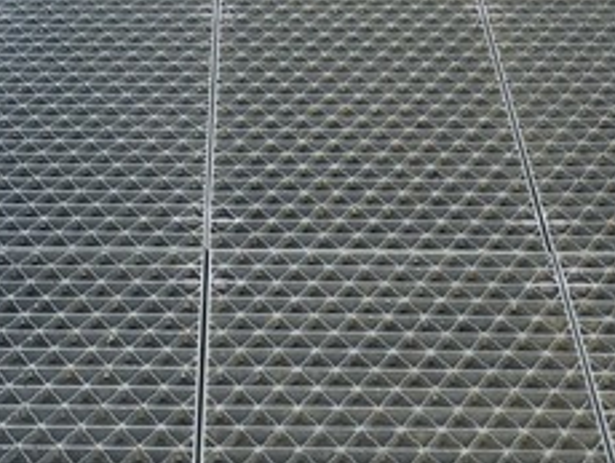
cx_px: 115
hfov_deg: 16.3
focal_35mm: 120
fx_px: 2134
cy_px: -624
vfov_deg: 10.7
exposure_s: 1/3972
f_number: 1.7
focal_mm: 6.3
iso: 80
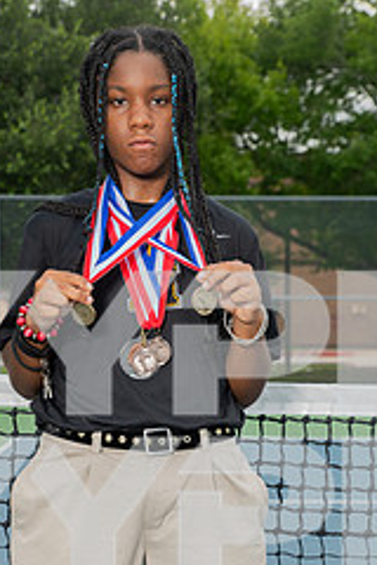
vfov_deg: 22.1
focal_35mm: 90
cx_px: 151
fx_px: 1414
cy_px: 511
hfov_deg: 15.2
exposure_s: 1/250
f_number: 6.3
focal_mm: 48
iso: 100
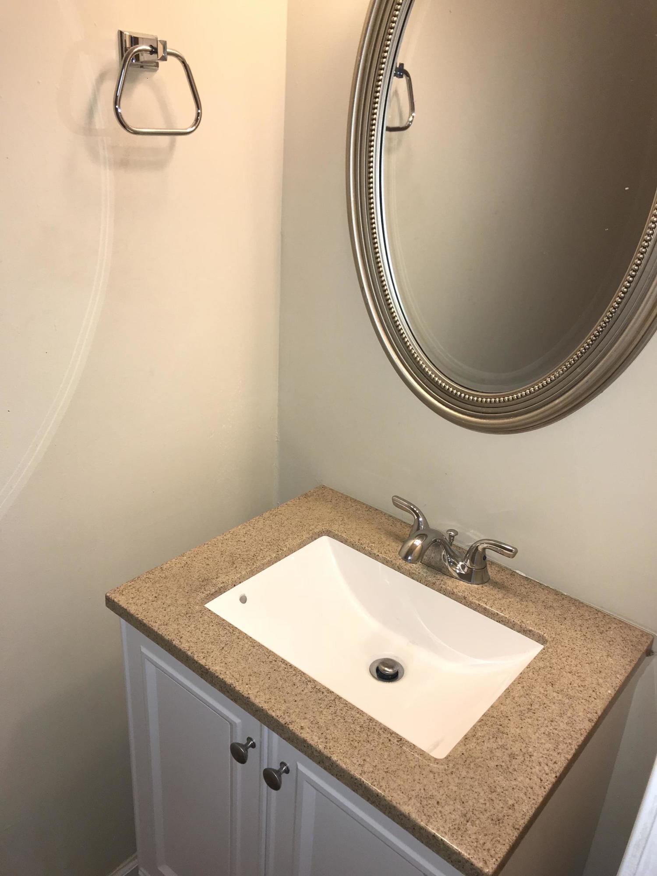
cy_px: 438
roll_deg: -2.8
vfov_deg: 63.4
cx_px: 328
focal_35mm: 28
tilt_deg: -24.4
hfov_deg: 49.7
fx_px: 709
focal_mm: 3.99
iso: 20
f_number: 1.8
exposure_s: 1/53
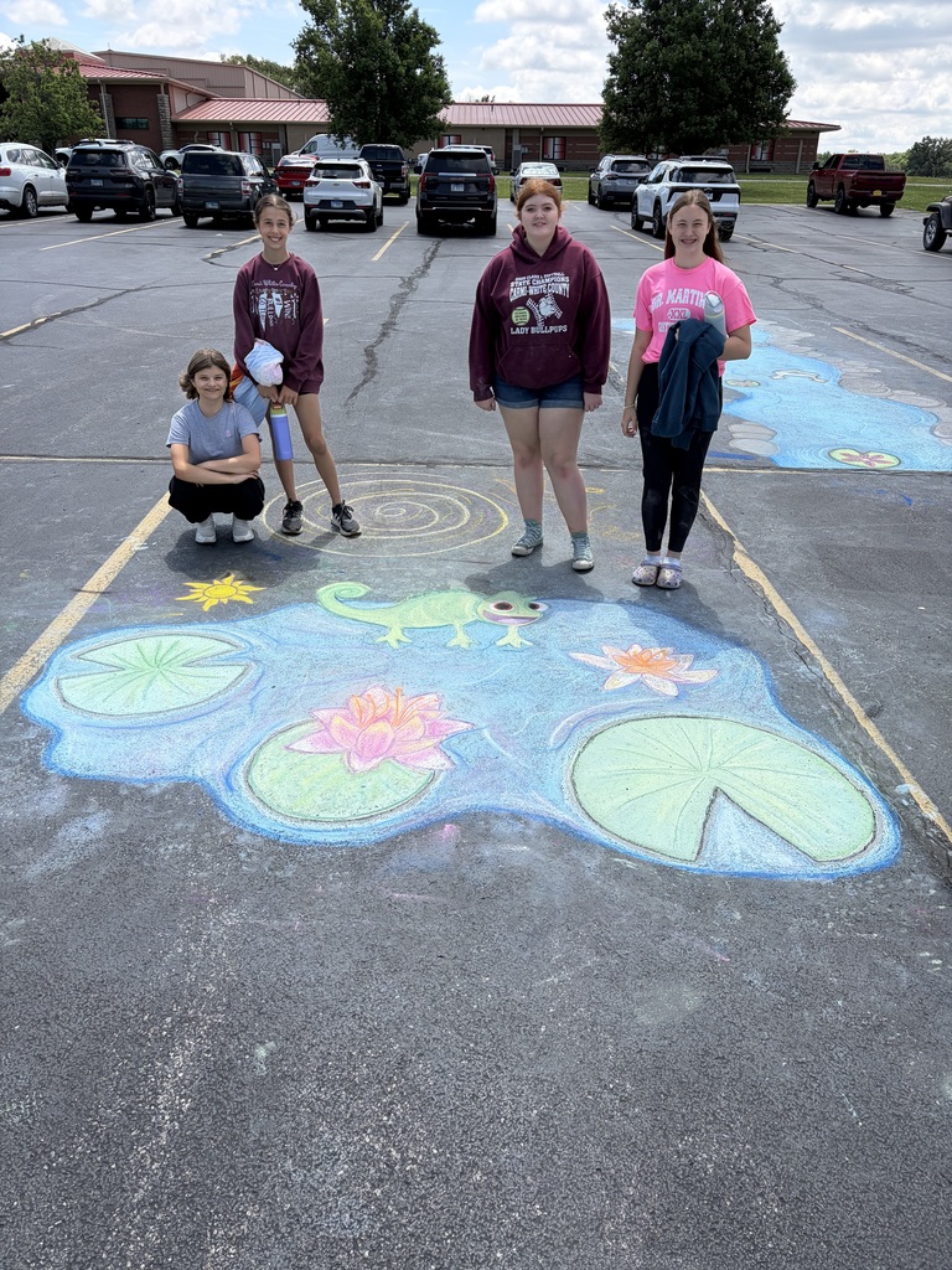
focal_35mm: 26
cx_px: 476
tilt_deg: -25.2
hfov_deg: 53.1
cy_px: 635
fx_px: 953
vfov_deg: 67.3
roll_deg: -0.7
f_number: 1.6
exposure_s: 1/2639
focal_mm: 5.96
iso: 50
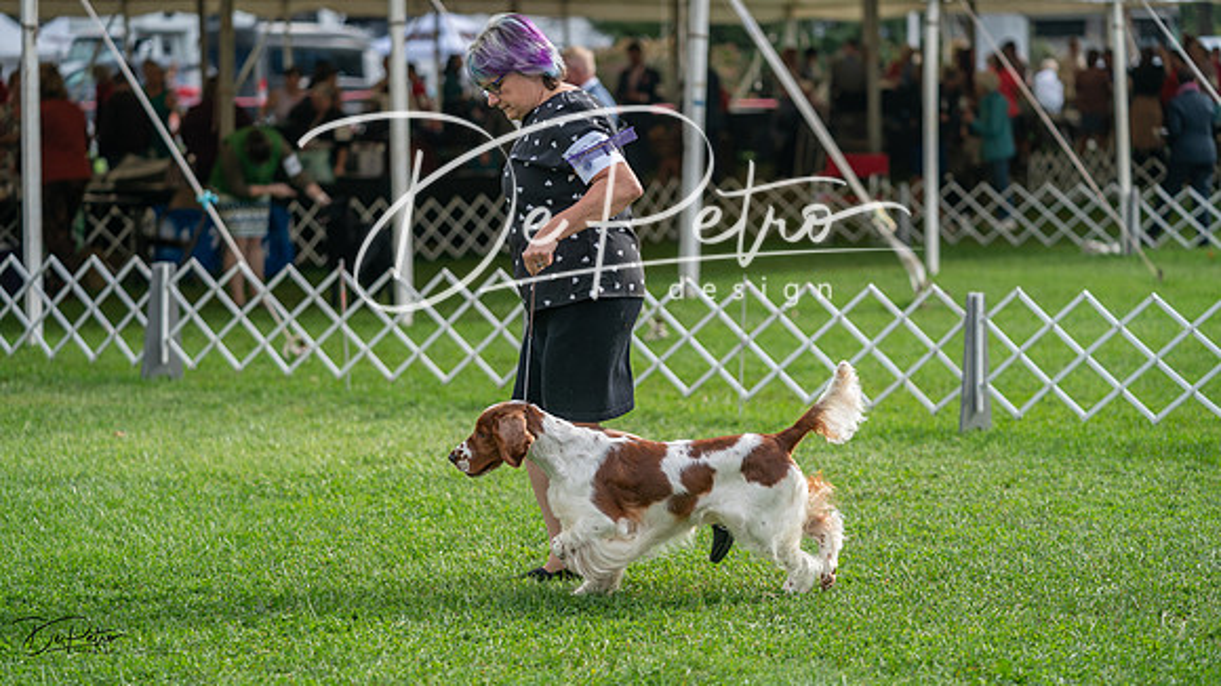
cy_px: 343
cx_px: 610
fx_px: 3289
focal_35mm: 102
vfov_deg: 11.9
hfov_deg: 21.0
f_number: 2.8
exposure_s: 1/1000
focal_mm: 97
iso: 100
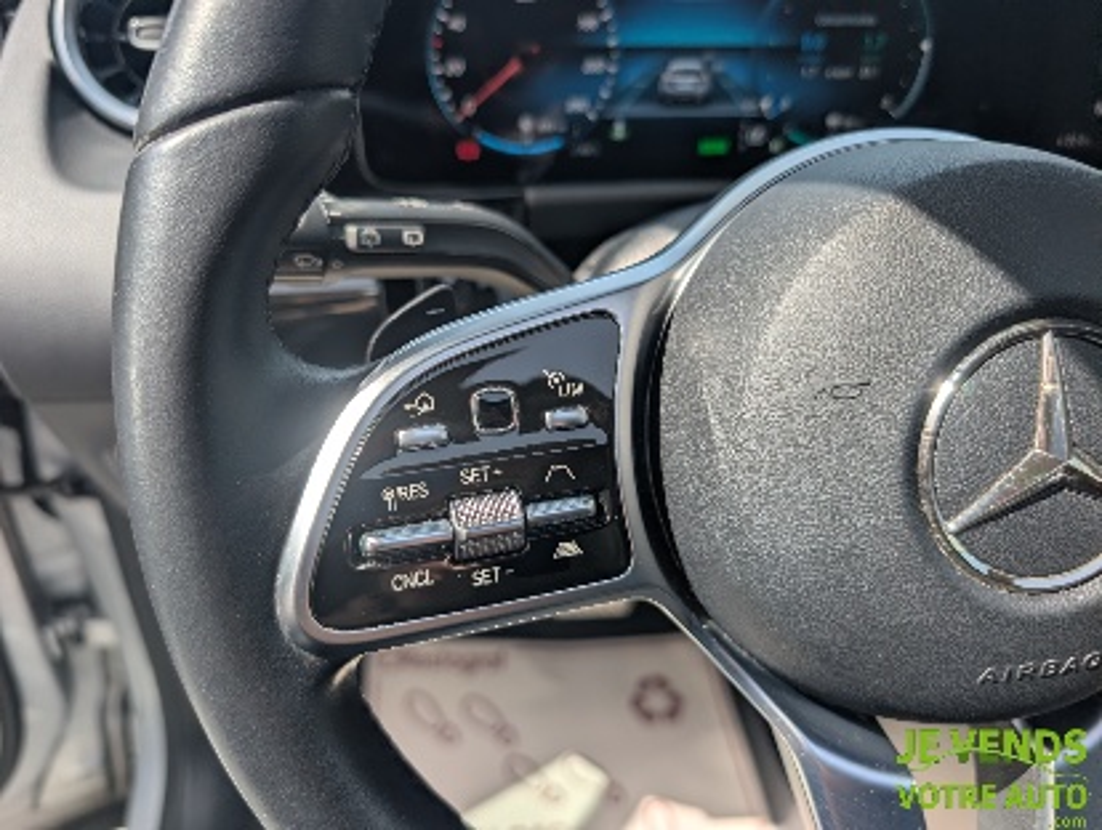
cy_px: 415
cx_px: 551
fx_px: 765
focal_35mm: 24
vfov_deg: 57.0
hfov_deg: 71.5
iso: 20
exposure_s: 1/486
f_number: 1.68
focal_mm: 6.9
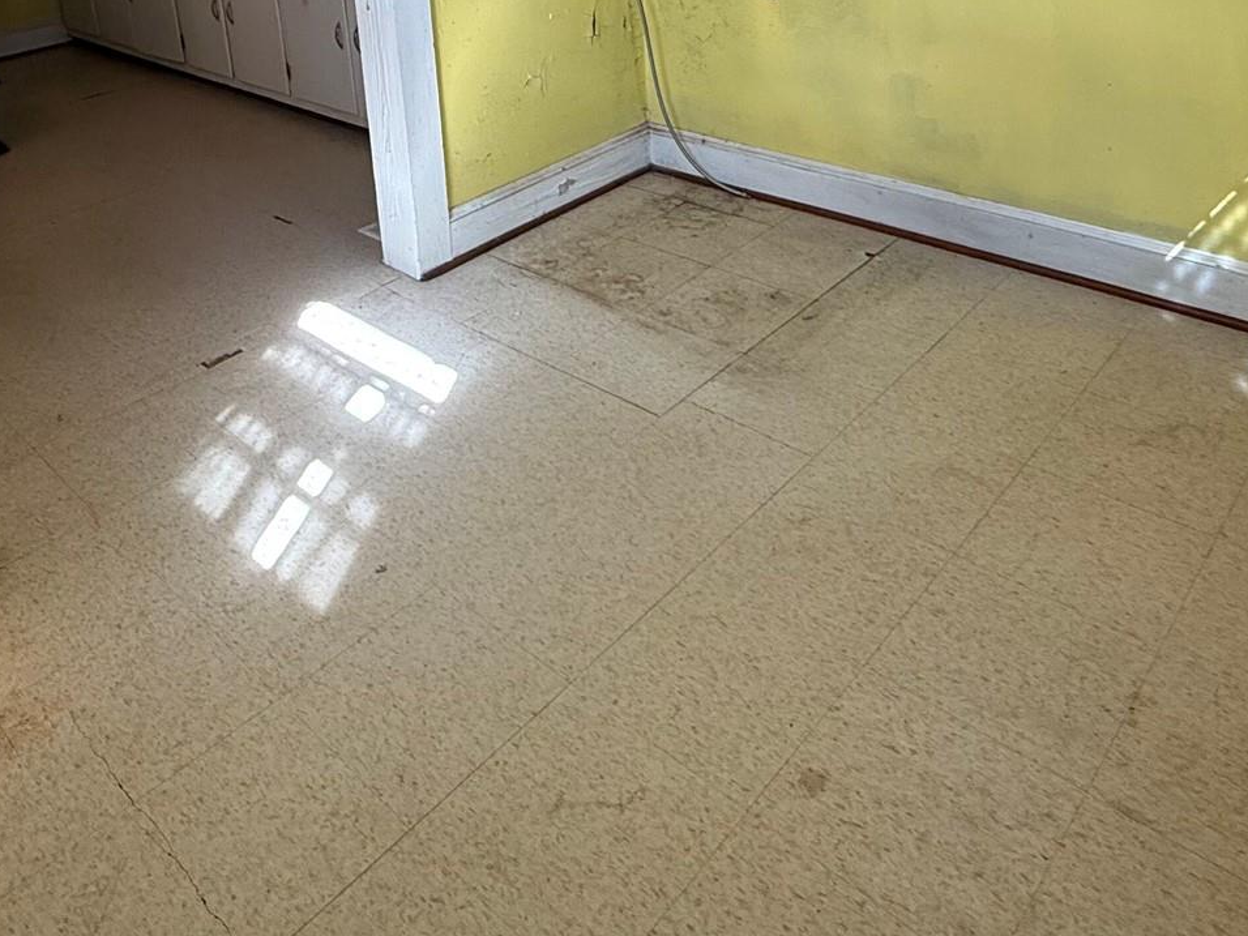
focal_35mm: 30
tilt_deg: -16.4
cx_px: 529
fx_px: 1082
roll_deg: +3.9
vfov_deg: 43.0
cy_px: 101
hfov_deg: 59.7
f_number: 2.2
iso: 160
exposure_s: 1/120
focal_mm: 2.22
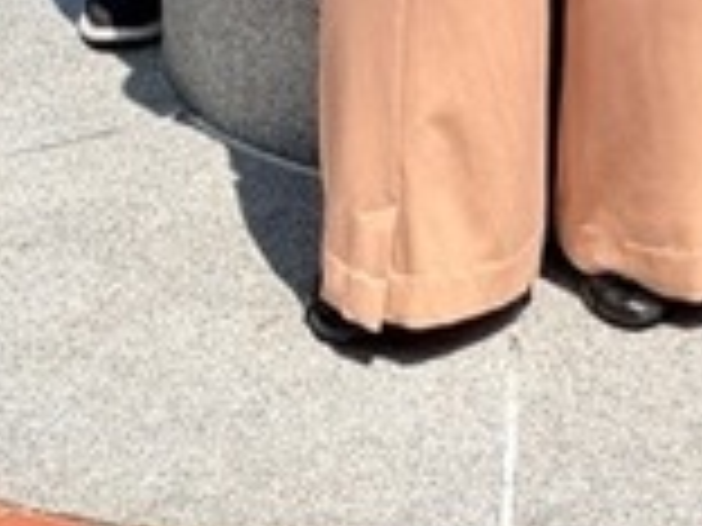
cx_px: 626
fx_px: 3204
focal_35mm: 158
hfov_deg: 12.4
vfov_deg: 9.0
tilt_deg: -12.4
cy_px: -436
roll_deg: -1.1
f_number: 1.78
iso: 80
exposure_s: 1/3145
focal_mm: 6.76
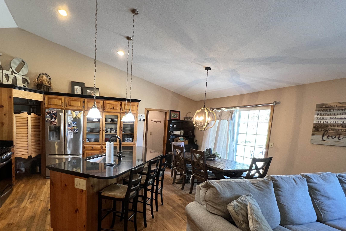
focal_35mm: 18
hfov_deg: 88.1
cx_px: 128
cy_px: 147
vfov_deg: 66.2
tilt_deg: -7.0
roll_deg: -2.2
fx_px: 173
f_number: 1.8
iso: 400
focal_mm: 1.57
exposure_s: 1/60
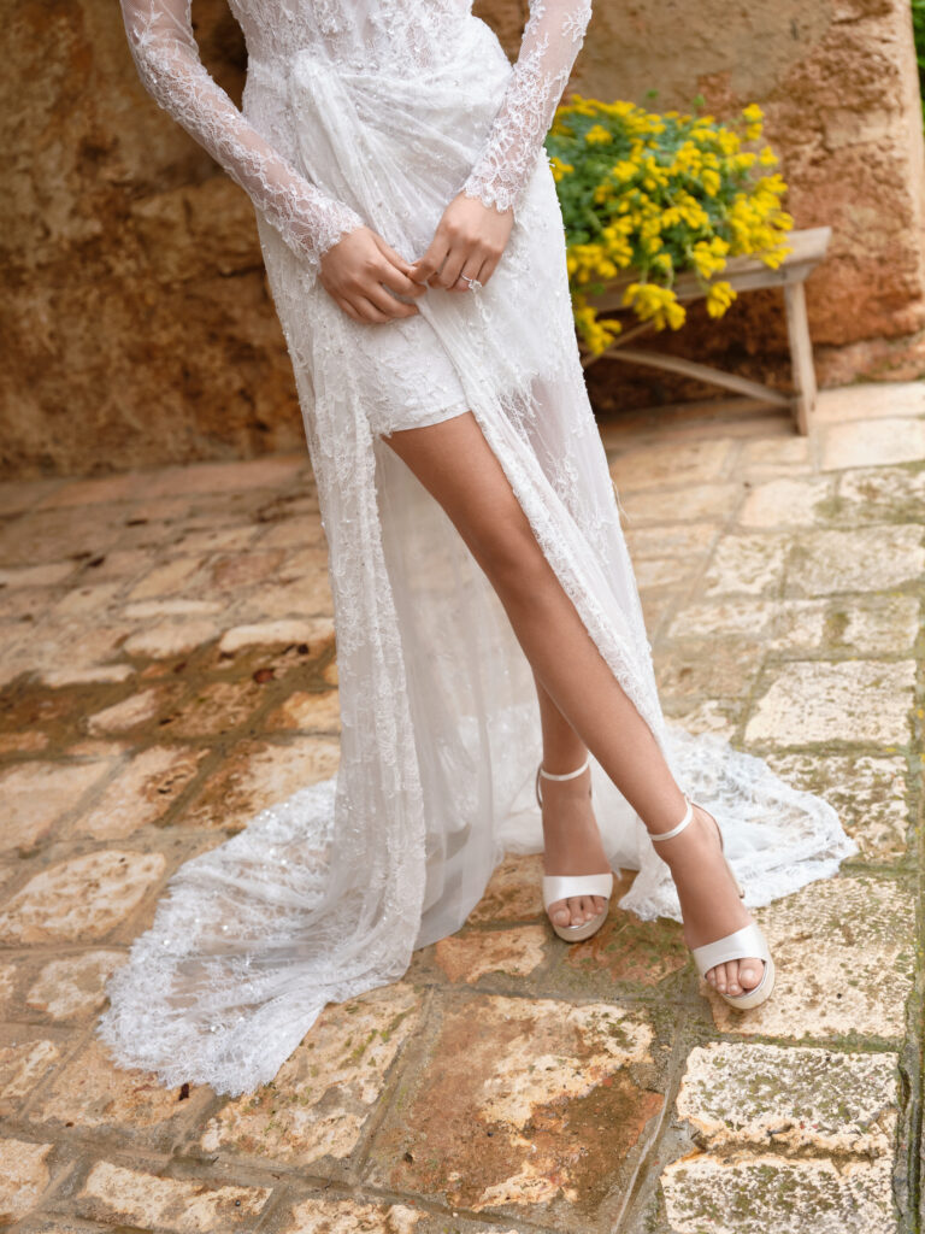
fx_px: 1425
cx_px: 462
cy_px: 617
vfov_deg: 46.8
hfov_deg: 36.0
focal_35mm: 40
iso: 500
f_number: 4
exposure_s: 1/125
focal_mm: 50
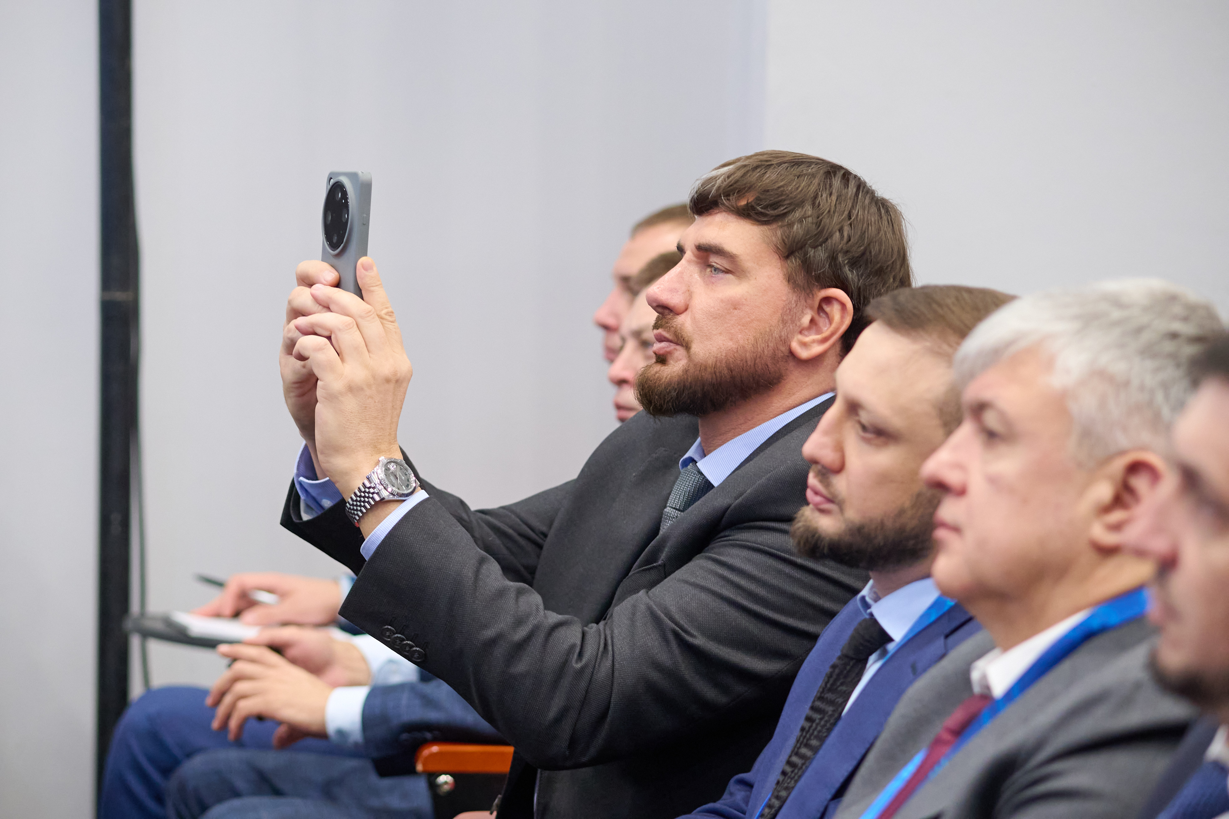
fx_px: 5018
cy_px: 410
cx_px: 614
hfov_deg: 14.0
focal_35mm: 147
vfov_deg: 9.3
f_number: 4
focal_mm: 98
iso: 1600
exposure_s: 1/125
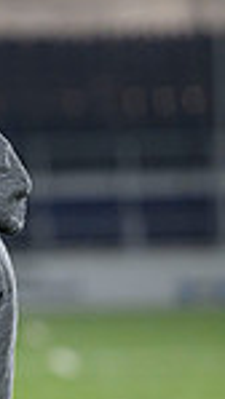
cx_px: -455
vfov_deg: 3.7
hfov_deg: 2.1
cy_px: 217
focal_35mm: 582
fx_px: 6162
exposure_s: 1/500
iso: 2000
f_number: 3.2
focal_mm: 135
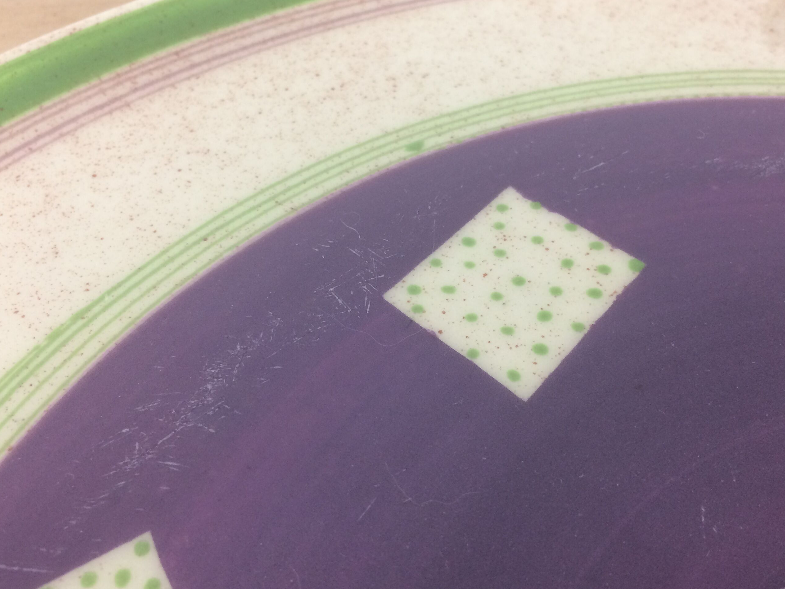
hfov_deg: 50.0
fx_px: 839
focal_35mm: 37
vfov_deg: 38.7
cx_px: 434
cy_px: 279
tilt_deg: -48.2
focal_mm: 4.15
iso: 80
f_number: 2.2
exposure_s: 1/33
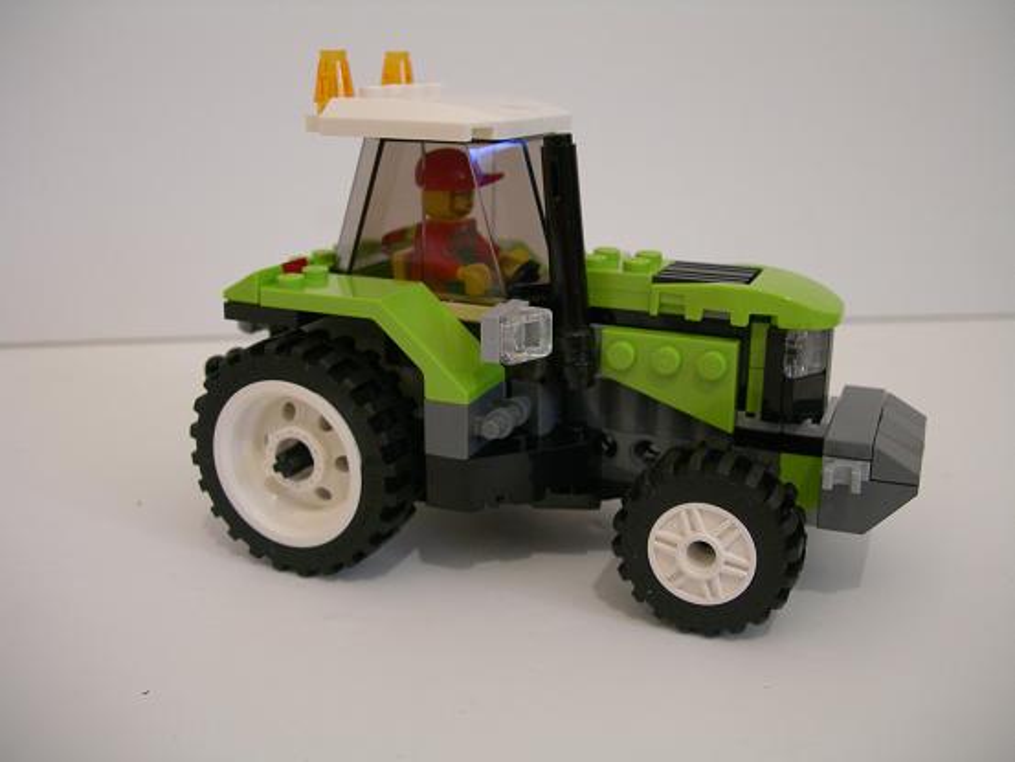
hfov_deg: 49.0
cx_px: 508
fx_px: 1114
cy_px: 381
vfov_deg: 37.7
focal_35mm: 38
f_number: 2.8
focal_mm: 7.8
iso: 200
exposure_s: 1/3.3
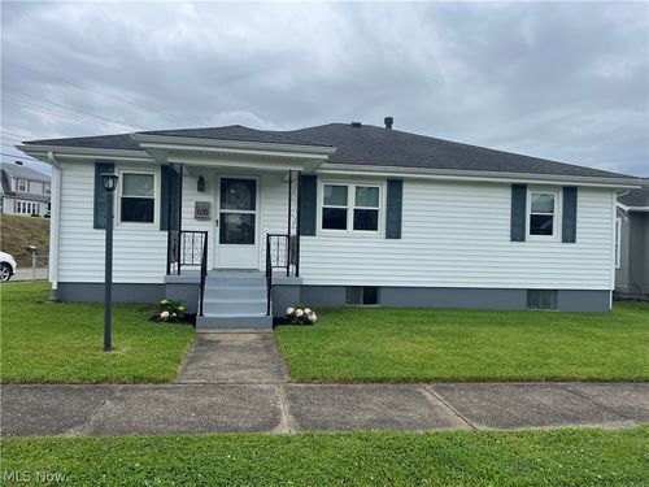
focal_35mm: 26
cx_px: 324
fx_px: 487
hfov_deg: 67.3
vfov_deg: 53.1
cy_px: 244
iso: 50
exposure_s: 1/3831
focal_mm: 5.7
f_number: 1.5
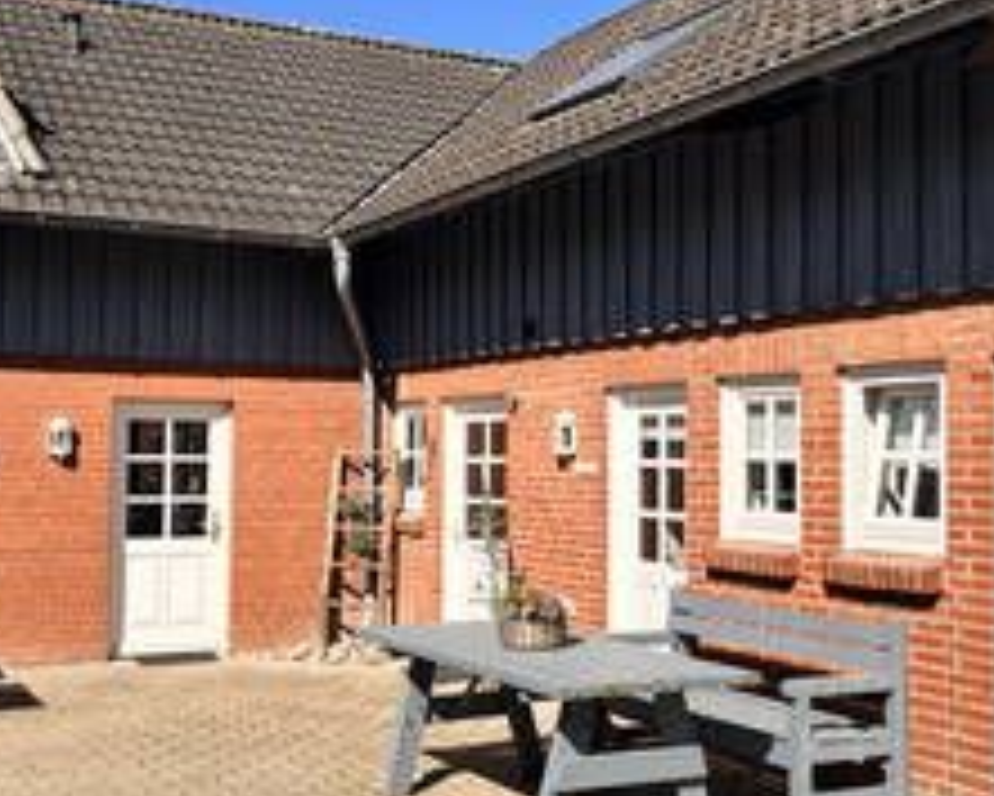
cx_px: 396
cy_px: 436
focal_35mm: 46
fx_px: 1354
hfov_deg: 40.1
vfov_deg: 32.7
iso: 50
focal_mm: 5.1
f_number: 1.6
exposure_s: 1/3876
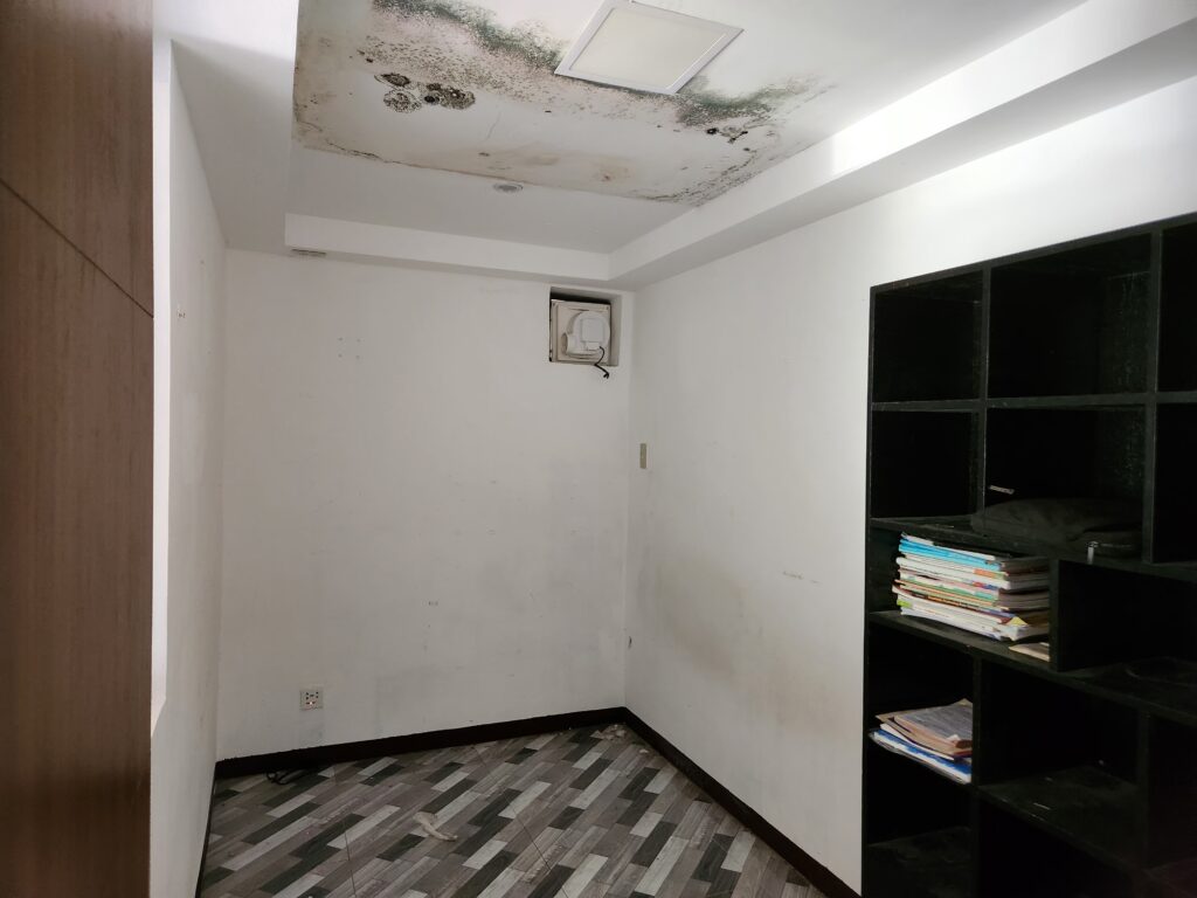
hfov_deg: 73.9
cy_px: 449
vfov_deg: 58.9
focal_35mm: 23
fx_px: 795
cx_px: 598
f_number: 1.8
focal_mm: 5.4
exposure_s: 1/60
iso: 640
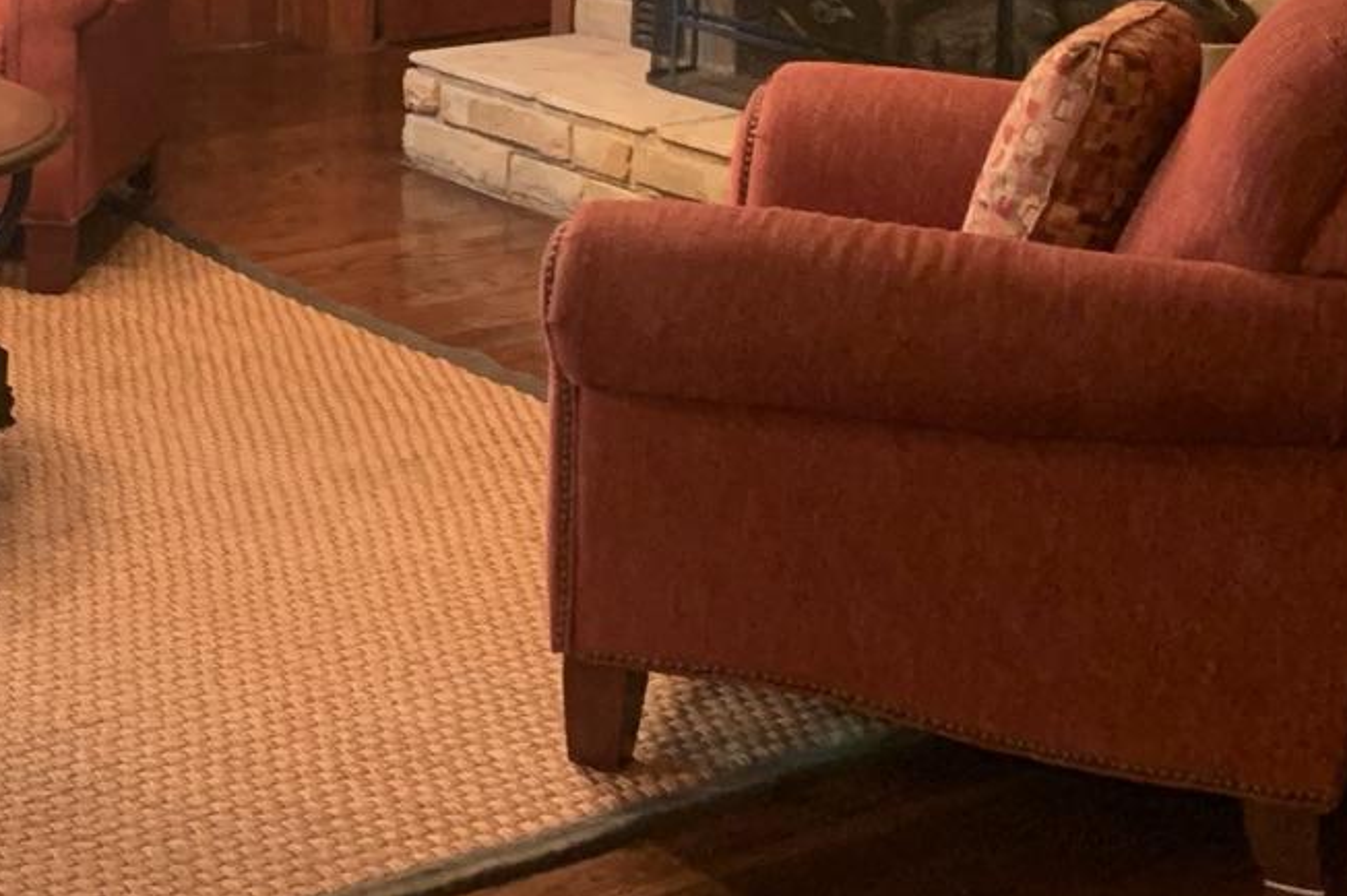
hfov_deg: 23.7
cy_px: -109
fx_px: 3179
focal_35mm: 85
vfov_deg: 15.6
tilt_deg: -7.8
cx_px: 318
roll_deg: -1.1
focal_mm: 4.25
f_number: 1.8
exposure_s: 1/30
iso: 500
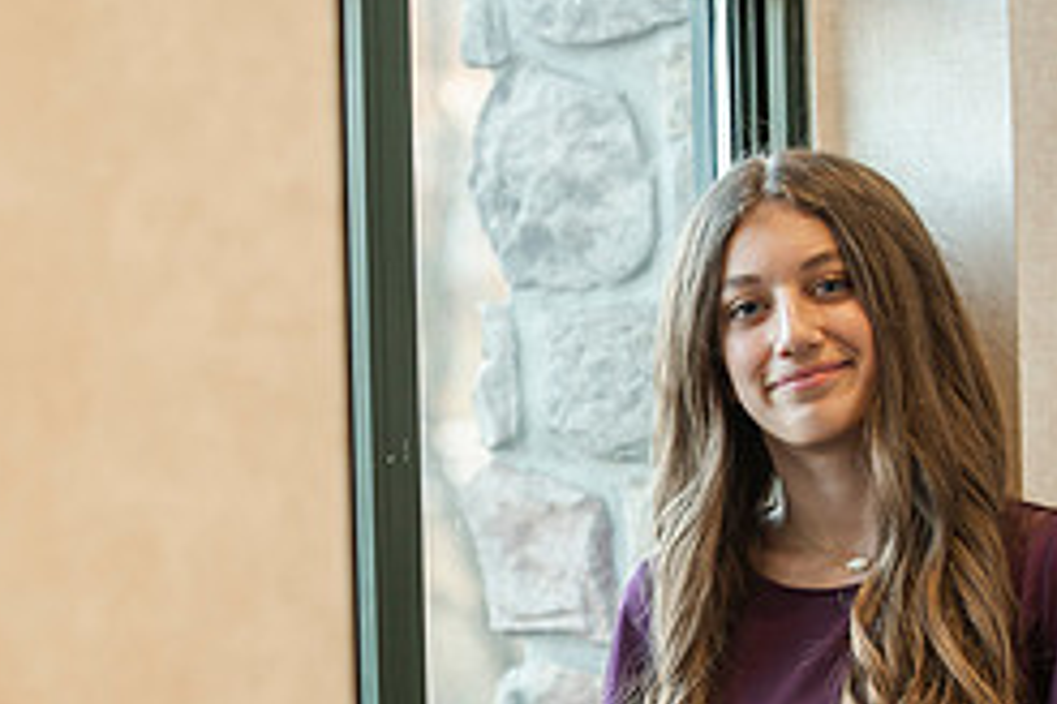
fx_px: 5197
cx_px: 566
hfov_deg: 11.6
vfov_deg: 7.7
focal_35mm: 177
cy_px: 586
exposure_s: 1/125
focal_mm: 70
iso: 1000
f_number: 2.8
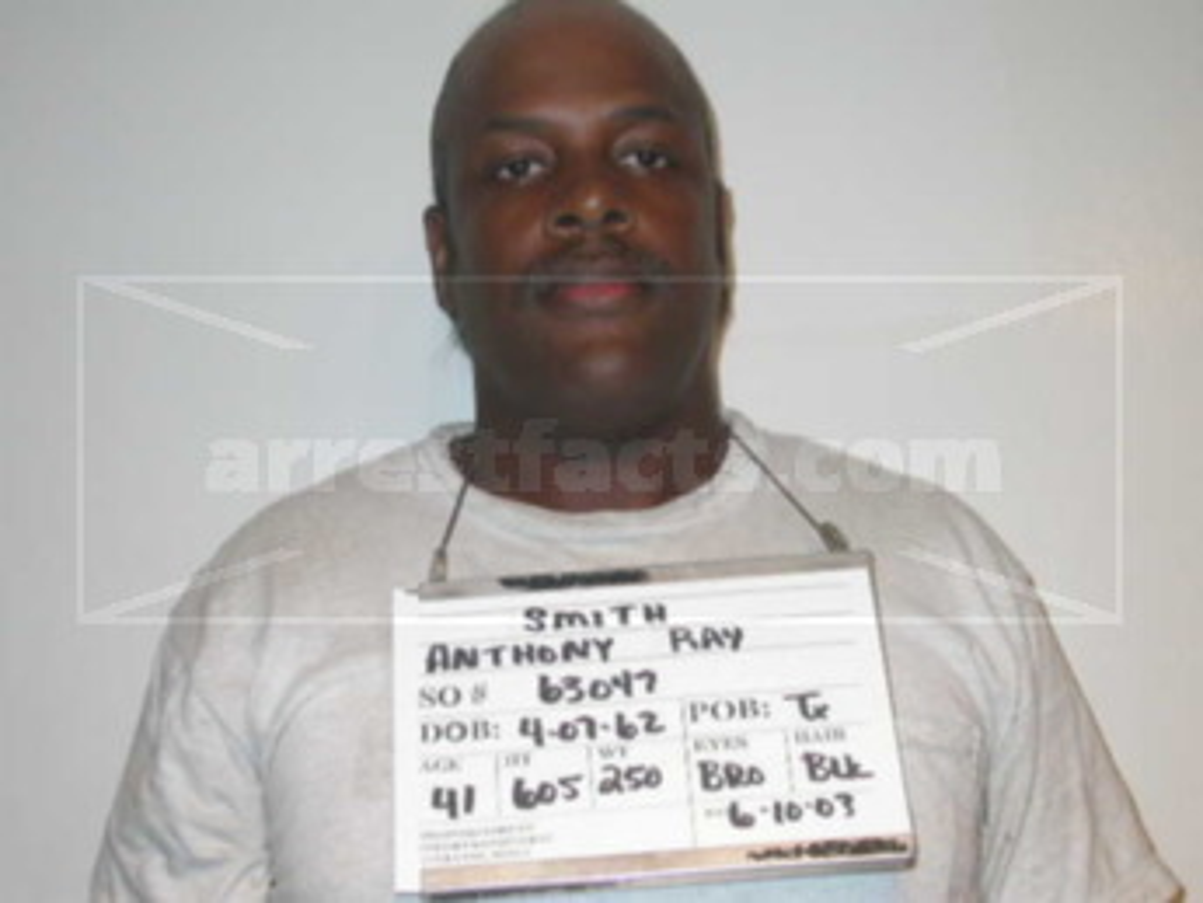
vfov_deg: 21.6
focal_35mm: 68
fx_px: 2364
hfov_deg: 28.6
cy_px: 452
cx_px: 602
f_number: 3.3
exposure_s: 1/60.3
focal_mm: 14.2
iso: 100
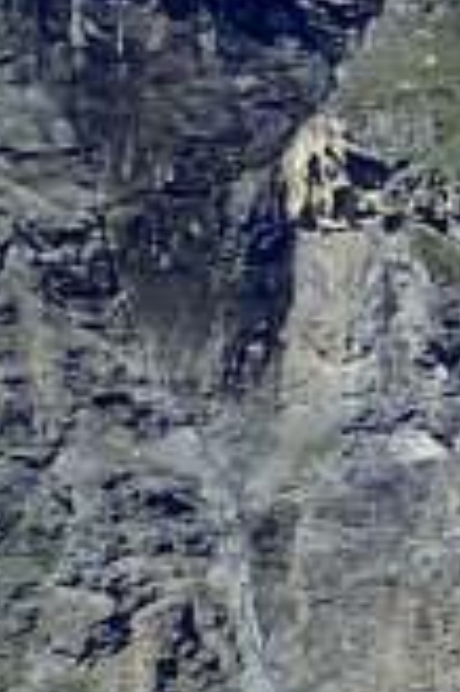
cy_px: -781
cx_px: 2581
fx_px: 5685
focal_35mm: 296
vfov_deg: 6.7
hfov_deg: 4.0
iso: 100
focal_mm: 6.42
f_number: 3.5
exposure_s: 1/800
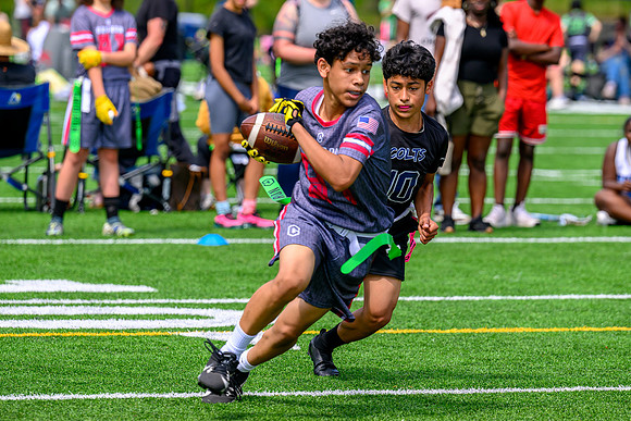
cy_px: 172
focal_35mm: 242
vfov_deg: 5.7
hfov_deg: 8.5
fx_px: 4237
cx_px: 328
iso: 280
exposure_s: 1/1600
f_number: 4
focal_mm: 180
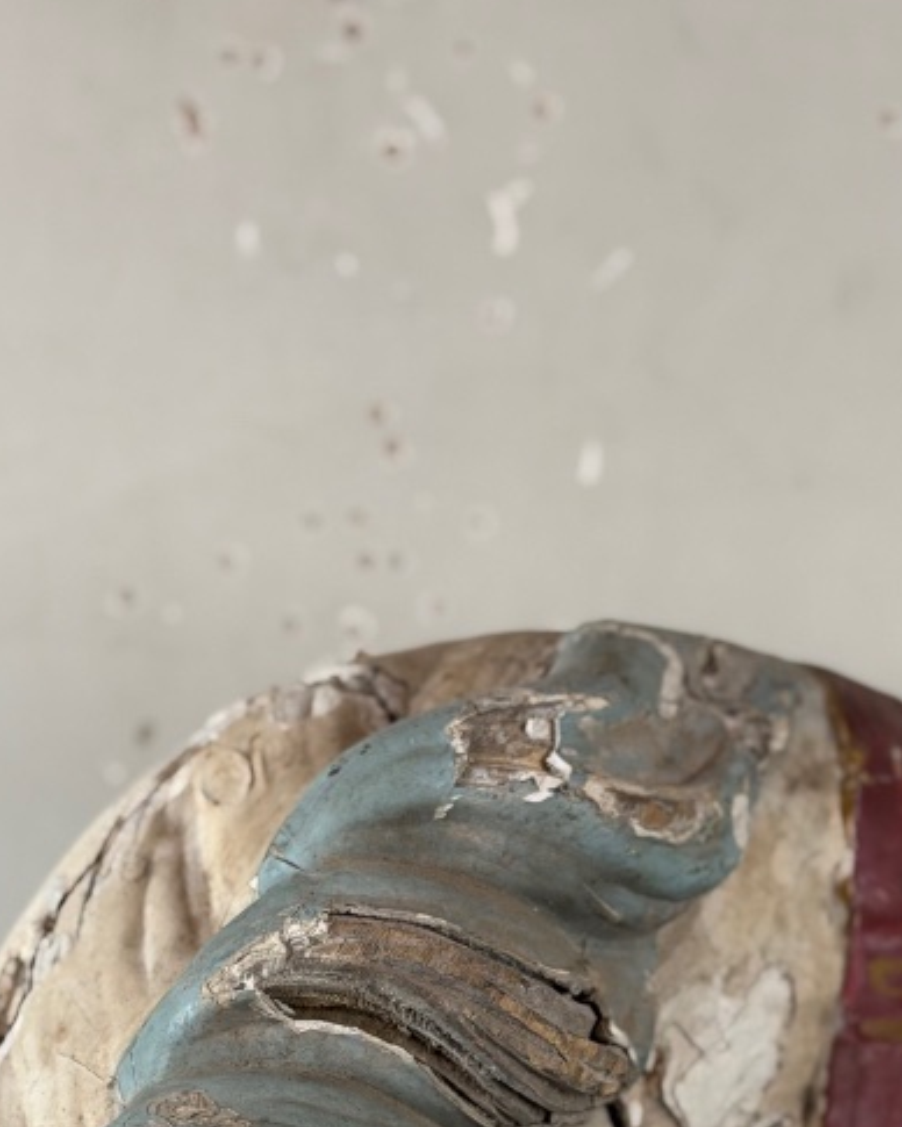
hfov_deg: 13.3
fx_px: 3871
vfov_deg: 16.1
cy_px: 1266
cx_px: 495
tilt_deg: +2.3
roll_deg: +0.3
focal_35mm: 116
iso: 100
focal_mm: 6.76
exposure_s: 1/50
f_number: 1.78
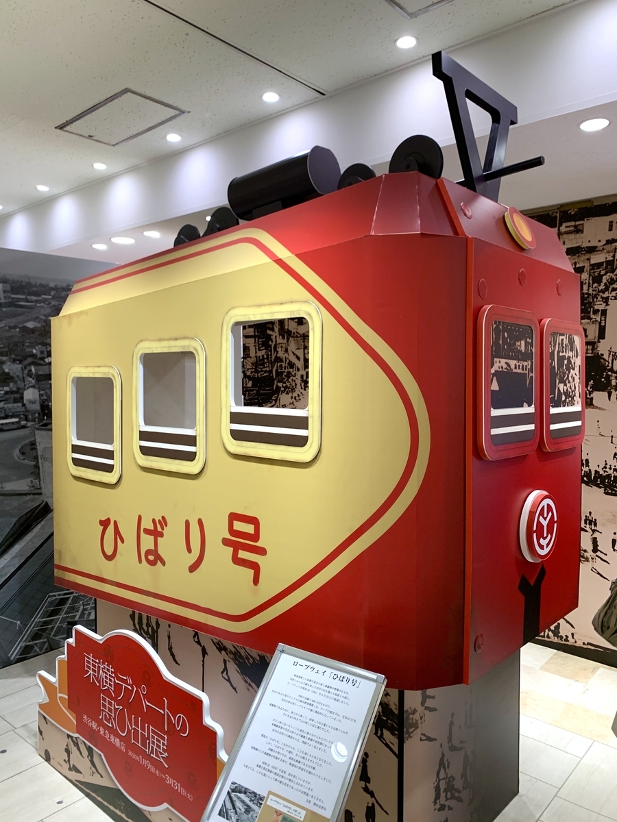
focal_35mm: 26
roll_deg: +0.2
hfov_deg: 53.1
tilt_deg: -1.0
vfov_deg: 67.3
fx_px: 618
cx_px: 308
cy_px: 411
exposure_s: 1/121
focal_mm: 4.25
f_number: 1.8
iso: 100
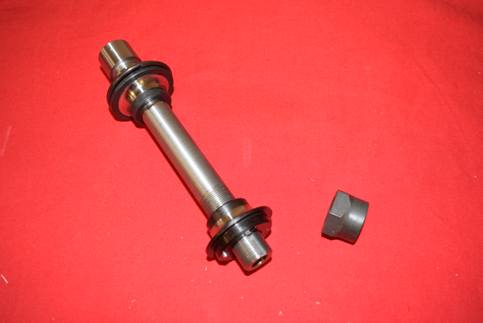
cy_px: 162
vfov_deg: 35.5
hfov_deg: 51.3
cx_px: 242
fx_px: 503
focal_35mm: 38
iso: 1250
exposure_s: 1/125
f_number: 5
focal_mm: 25
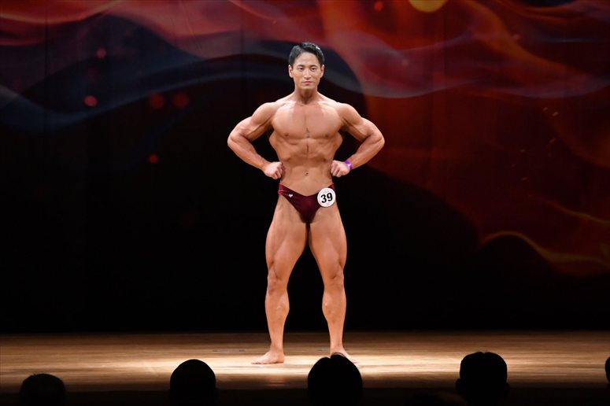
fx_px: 3811
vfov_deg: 6.1
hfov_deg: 9.2
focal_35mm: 225
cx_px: 305
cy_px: 203
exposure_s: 1/400
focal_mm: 150
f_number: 5.6
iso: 4000
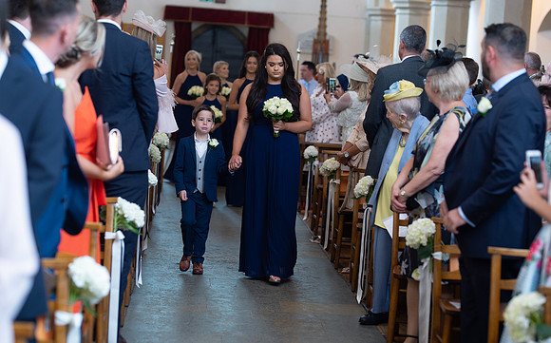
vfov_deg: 15.0
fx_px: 1301
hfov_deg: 23.9
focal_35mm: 87
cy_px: 160
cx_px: 275
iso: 800
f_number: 2.5
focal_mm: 85
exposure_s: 1/160
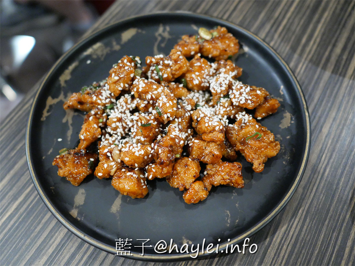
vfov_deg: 46.8
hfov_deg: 60.0
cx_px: 178
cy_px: 133
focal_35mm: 30
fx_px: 308
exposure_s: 1/40
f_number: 1.7
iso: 3200
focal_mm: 15
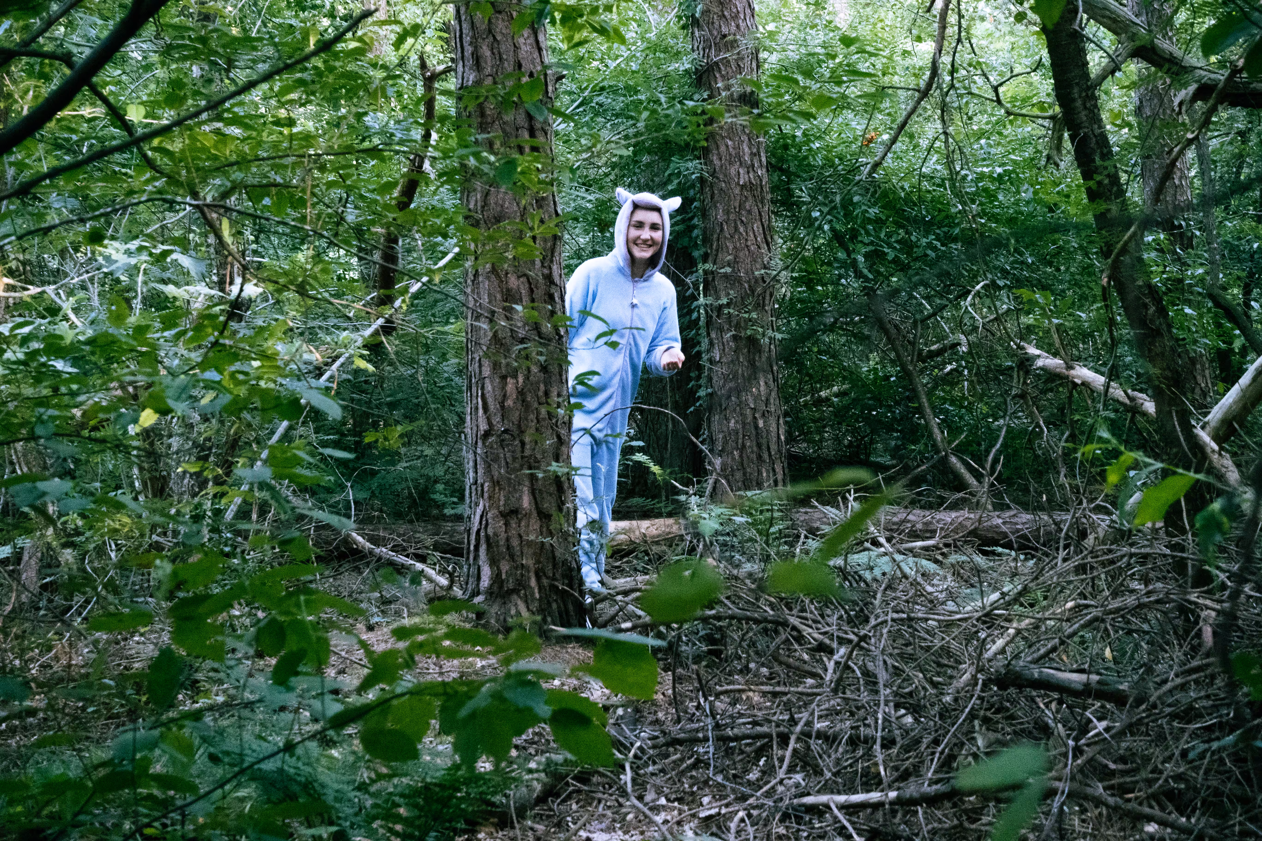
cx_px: 631
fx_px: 2454
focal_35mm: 70
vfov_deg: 19.5
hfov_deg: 28.8
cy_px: 420
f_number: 5.6
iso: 5000
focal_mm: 25.7
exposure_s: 1/80
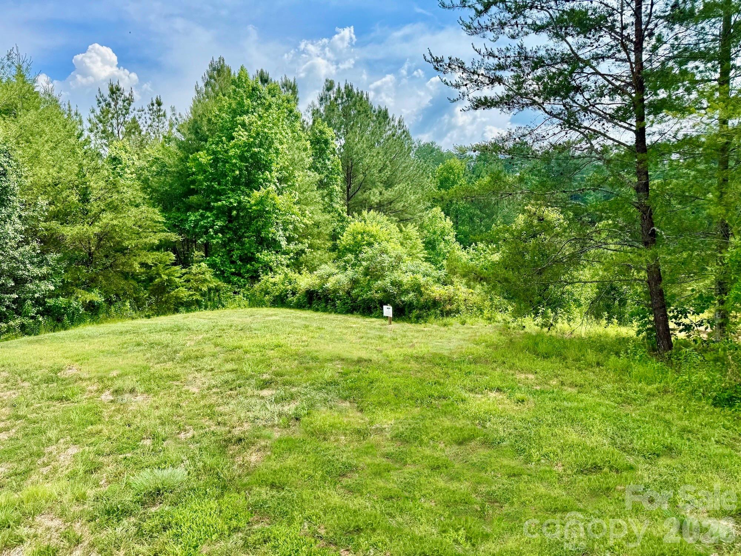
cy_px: 278
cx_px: 370
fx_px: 514
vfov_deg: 56.8
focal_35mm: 24
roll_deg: +2.4
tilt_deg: -7.2
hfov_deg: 71.6
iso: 80
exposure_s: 1/1869
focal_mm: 6.76
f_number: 1.78
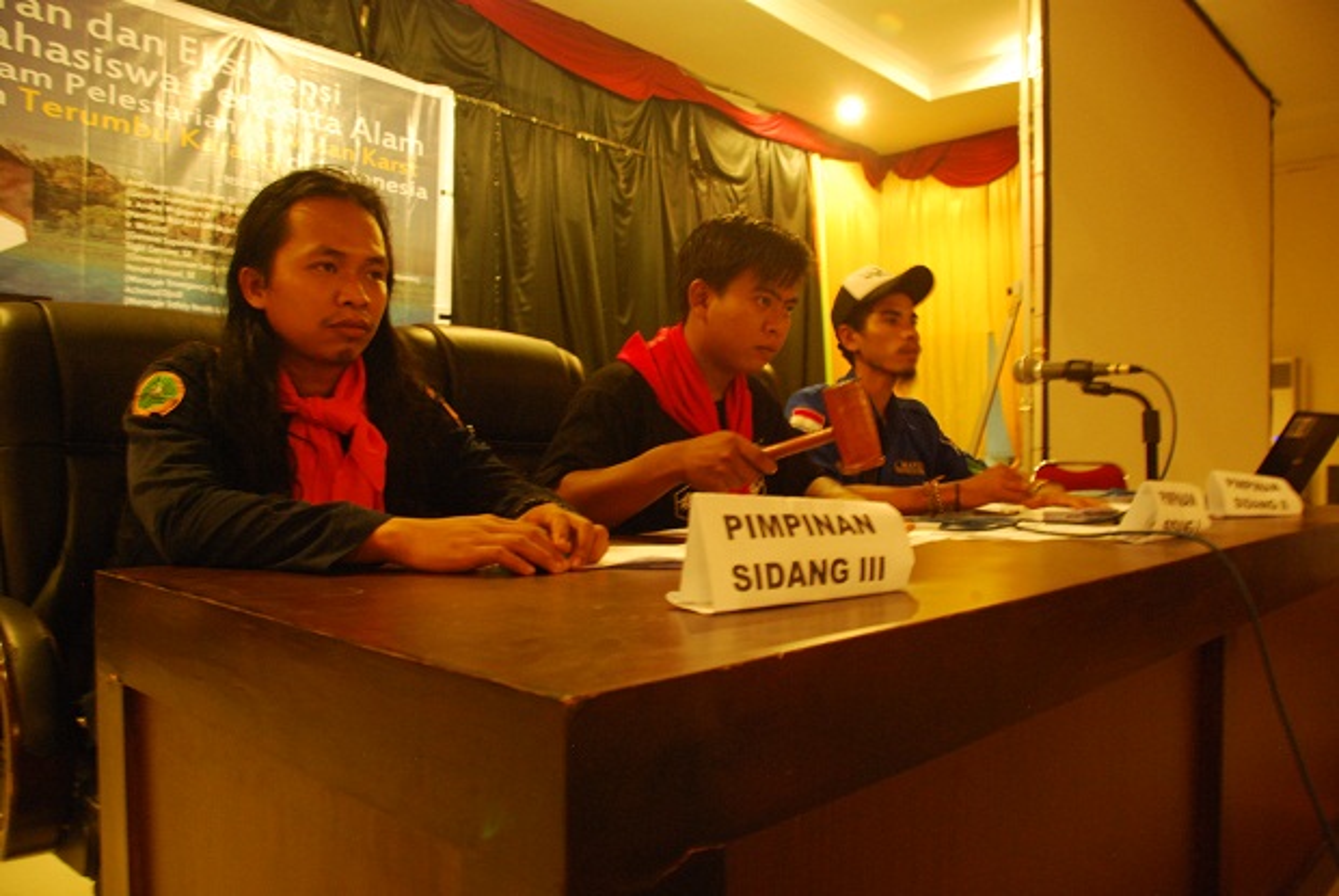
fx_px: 1005
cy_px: 448
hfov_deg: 67.3
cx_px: 670
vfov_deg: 48.0
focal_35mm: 27
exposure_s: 1/2.5
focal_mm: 18
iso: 800
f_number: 4.5
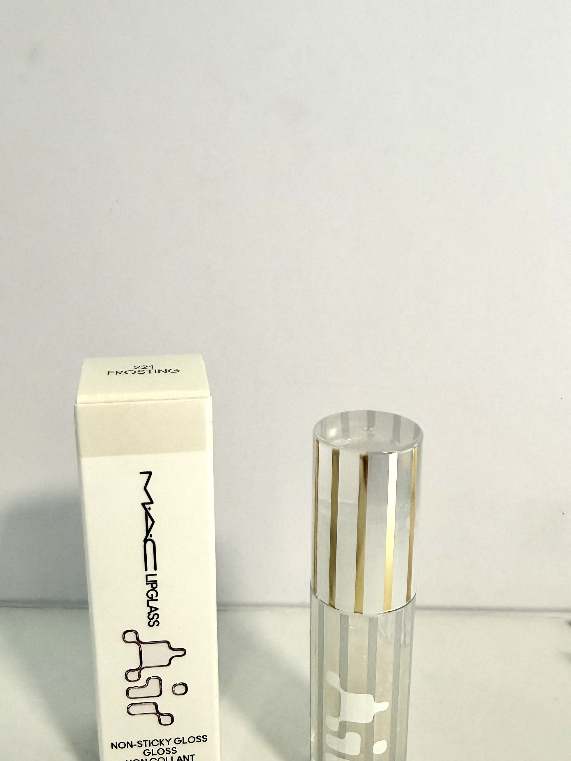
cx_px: 281
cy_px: 432
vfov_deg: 50.0
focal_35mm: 37
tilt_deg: -16.5
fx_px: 814
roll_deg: -0.4
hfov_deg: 38.7
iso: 200
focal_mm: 2.2
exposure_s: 1/99
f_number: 2.2
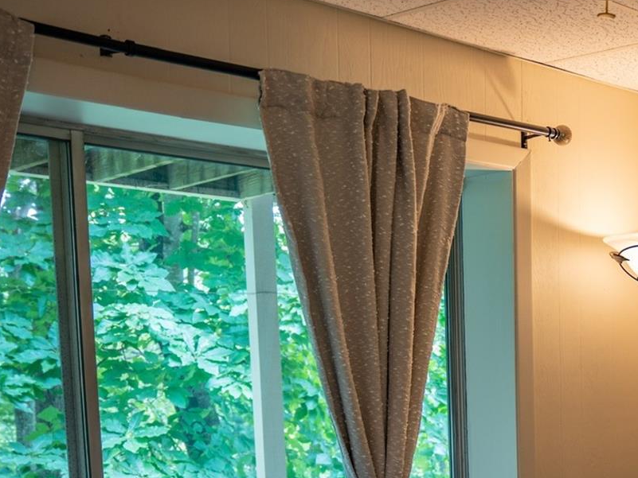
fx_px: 1088
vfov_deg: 23.5
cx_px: 680
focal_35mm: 59
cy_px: 505
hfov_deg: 29.8
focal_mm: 24
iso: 160
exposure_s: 1/30
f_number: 2.8
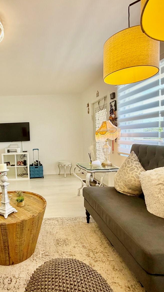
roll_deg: +2.8
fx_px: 162
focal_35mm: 21
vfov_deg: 83.8
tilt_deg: -3.5
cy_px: 146
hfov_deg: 50.3
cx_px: 32
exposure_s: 1/120
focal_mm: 2.22
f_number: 2.2
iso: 80
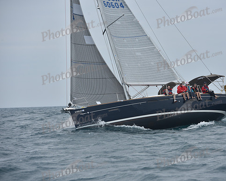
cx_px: 132
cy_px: 90
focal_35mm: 215
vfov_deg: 7.2
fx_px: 1438
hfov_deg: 9.0
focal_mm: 190
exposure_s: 1/800
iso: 250
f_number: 7.1
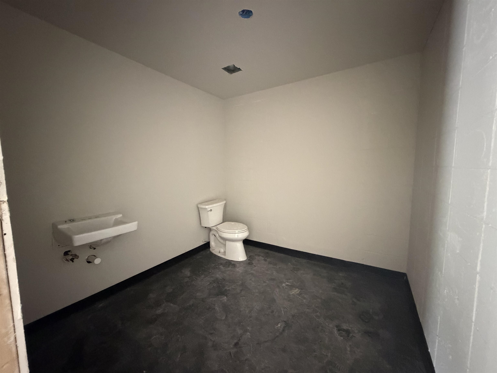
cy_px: 186
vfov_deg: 85.7
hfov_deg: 102.1
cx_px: 248
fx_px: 201
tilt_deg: -5.7
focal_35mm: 14
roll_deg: +0.5
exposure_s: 1/48
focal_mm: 2.22
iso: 1250
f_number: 2.2
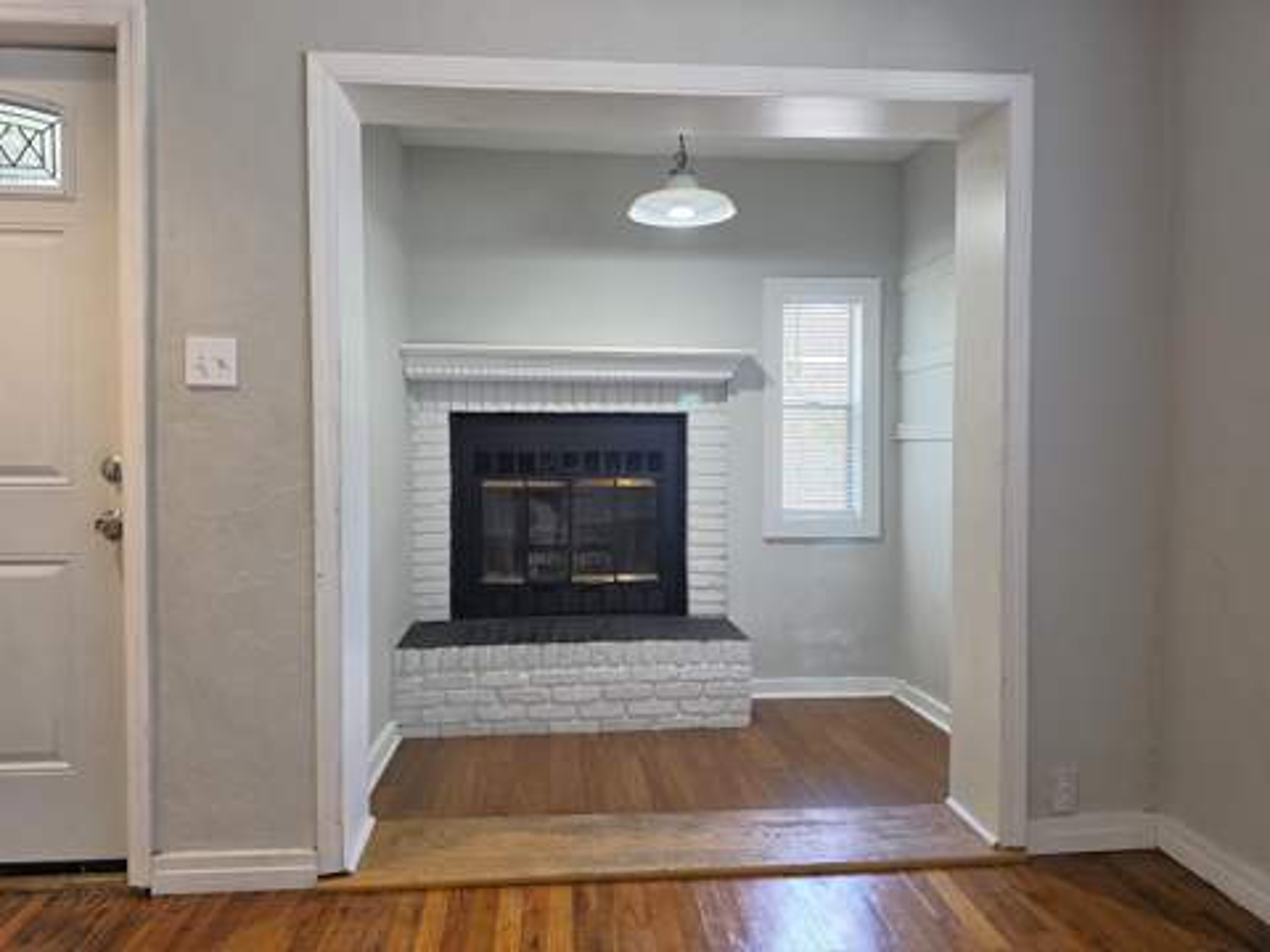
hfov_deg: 73.9
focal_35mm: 23
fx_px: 844
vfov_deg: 58.9
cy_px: 476
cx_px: 635
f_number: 1.4
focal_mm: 6.5
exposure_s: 1/120
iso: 125
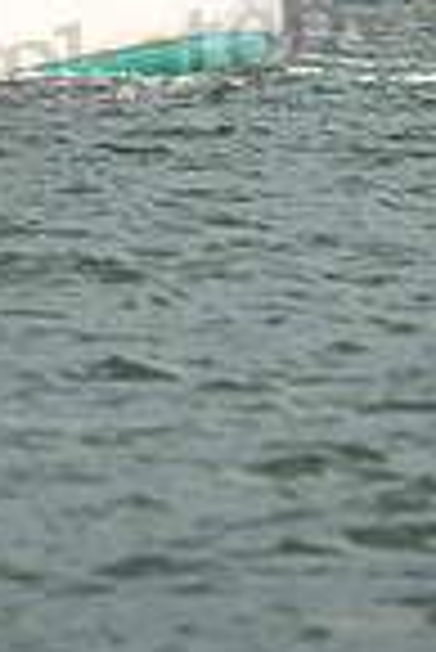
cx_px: -236
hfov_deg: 2.3
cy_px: -607
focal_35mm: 601
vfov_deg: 3.4
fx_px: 10891
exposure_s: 1/800
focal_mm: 150
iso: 250
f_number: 5
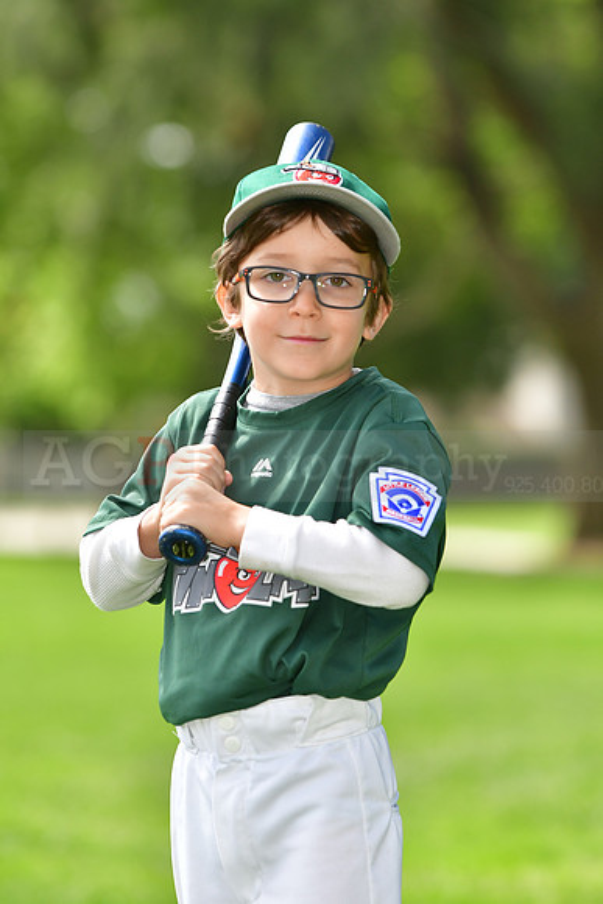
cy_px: 452
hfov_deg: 5.9
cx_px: 302
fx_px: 5838
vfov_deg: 8.9
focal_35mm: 232
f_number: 4
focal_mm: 155
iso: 500
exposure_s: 1/3200
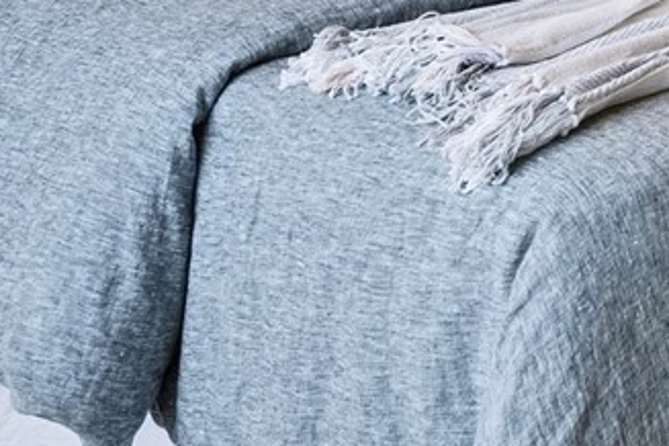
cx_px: 1184
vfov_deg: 14.2
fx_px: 1542
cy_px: -398
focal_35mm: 83
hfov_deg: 19.1
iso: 100
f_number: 11
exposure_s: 1/10
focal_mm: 16
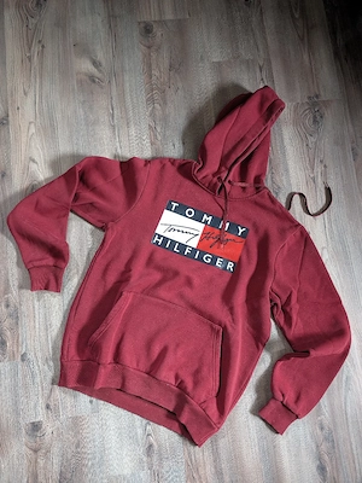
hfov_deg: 56.8
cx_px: 181
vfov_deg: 71.6
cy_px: 242
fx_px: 335
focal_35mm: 24
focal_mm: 6.9
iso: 738
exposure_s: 1/26.4
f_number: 1.68
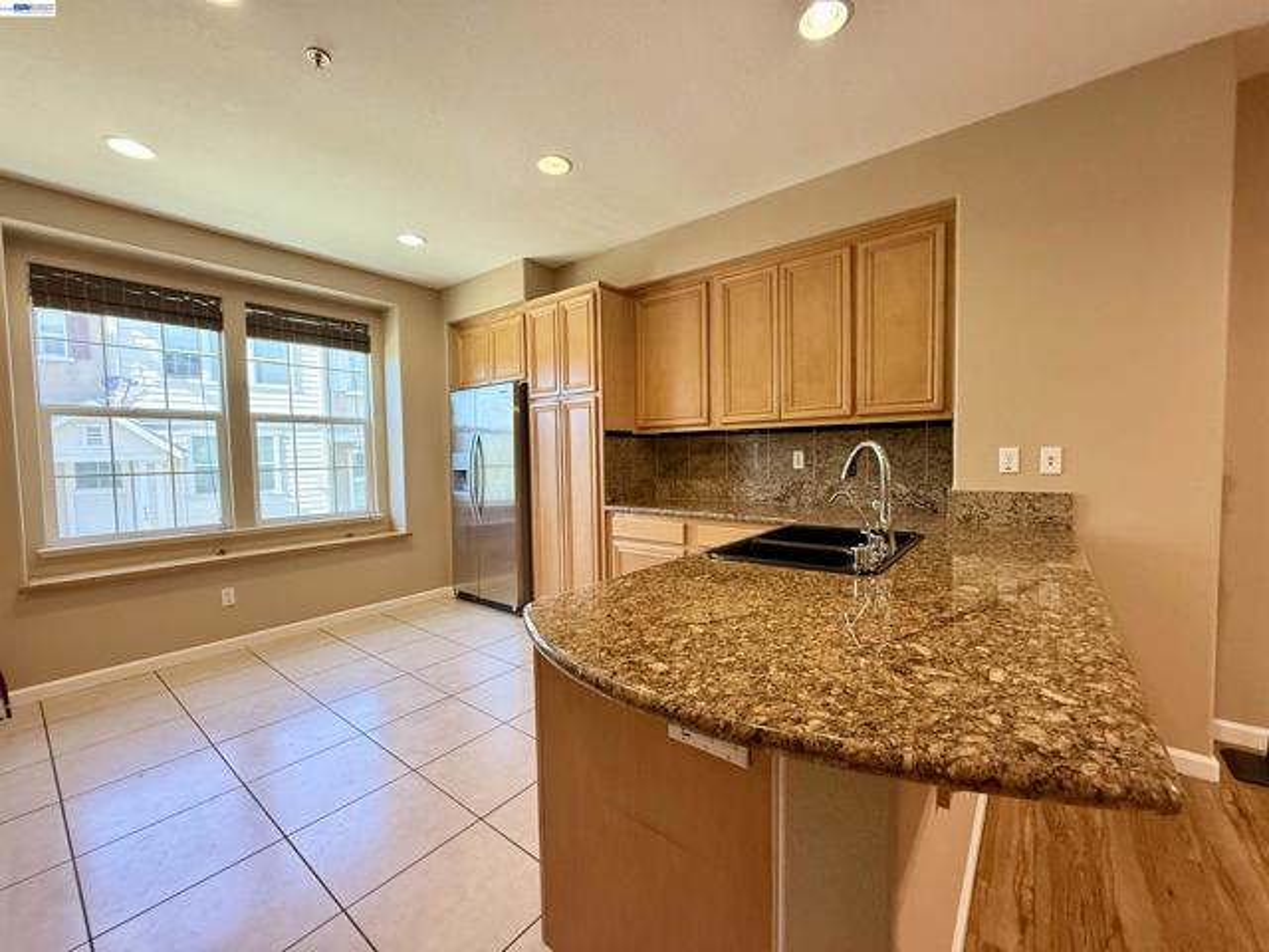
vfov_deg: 85.7
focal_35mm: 14
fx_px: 513
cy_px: 476
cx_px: 634
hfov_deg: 102.1
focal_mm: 2.22
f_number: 2.2
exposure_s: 1/120
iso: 400
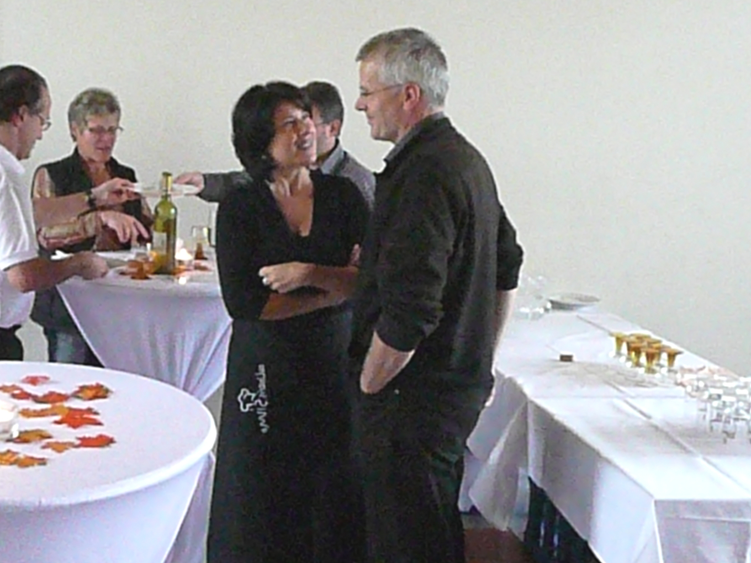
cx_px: 221
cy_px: 246
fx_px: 1041
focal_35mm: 48
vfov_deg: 30.2
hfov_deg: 39.0
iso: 3200
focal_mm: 5.5
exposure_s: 1/80
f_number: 3.6
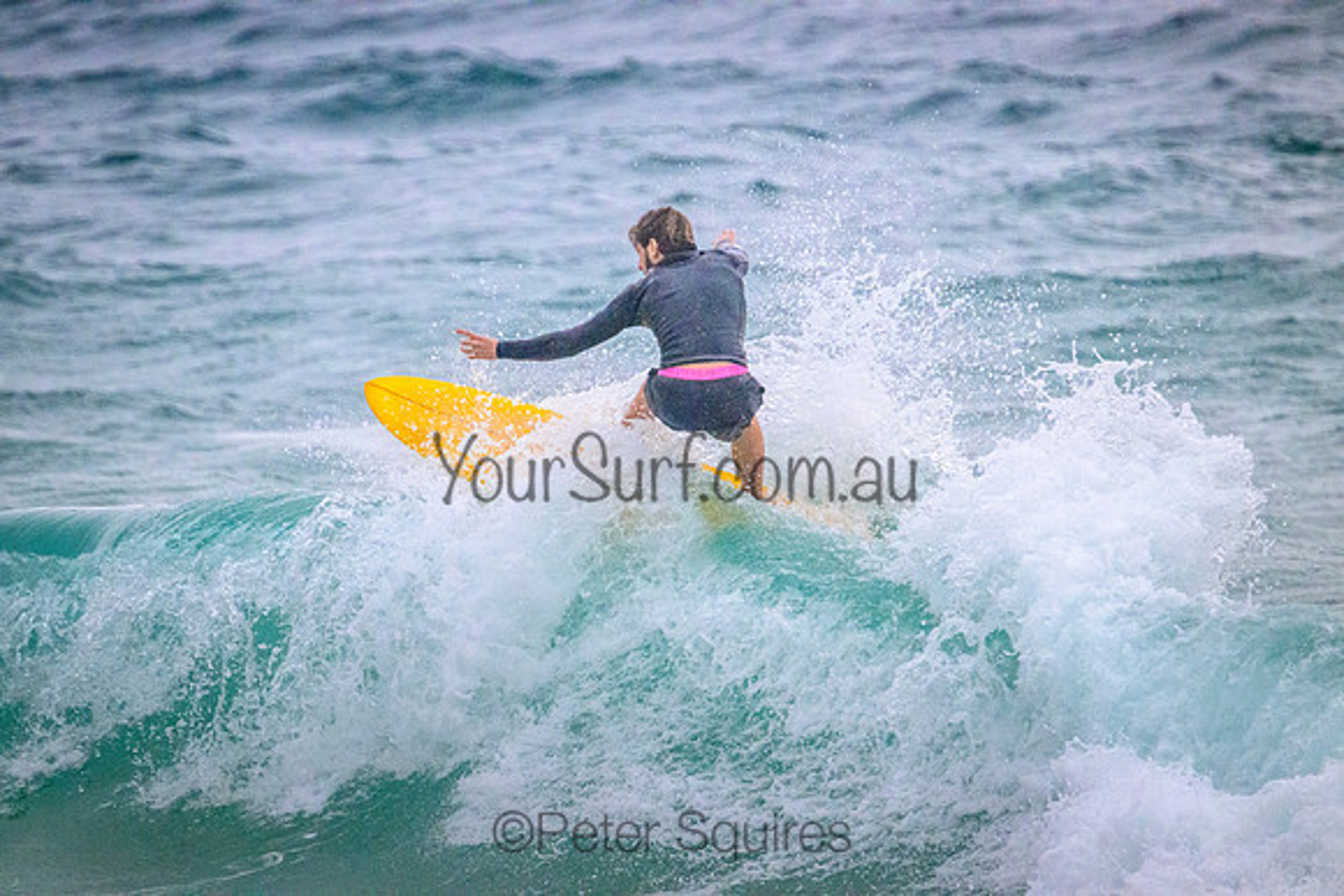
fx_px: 26138
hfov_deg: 2.9
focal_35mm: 700
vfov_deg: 2.0
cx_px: 672
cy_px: 448
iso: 8000
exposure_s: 1/1250
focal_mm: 700
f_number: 11
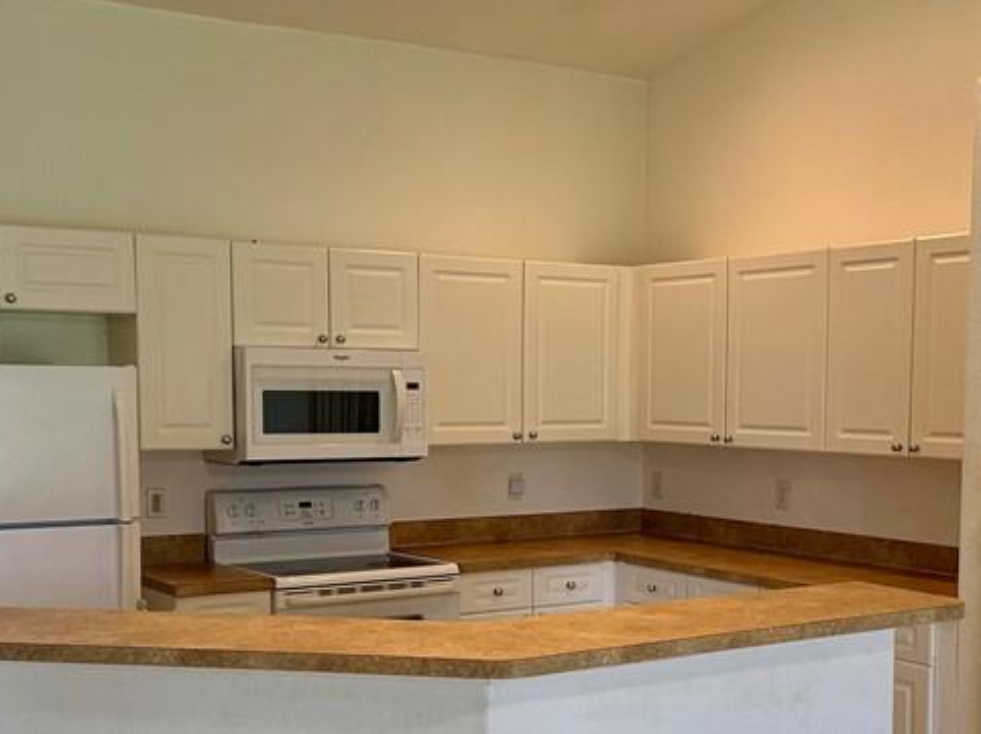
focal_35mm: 51
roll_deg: -1.0
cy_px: 516
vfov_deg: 28.3
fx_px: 1445
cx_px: 541
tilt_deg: -3.9
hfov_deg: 37.5
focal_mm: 6.76
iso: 200
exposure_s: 1/191
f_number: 1.78
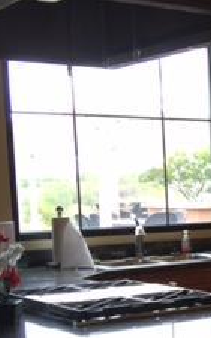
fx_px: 801
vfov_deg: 23.5
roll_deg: -0.1
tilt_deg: -5.7
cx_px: 413
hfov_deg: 13.1
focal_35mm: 87
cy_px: 262
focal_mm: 4.15
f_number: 2.2
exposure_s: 1/30
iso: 32
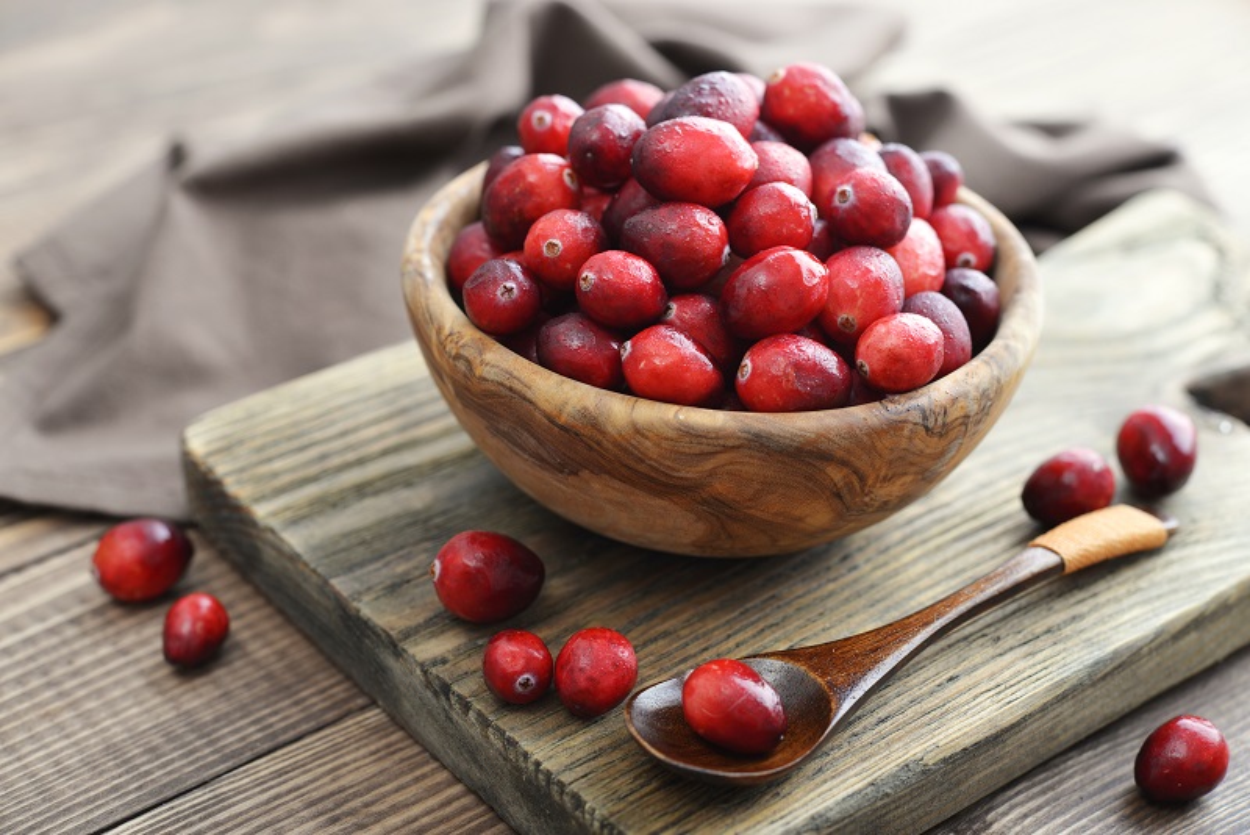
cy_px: 418
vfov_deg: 22.6
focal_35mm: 60
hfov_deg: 33.4
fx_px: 2084
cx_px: 625
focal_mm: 60
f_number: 6.3
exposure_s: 1/160
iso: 160
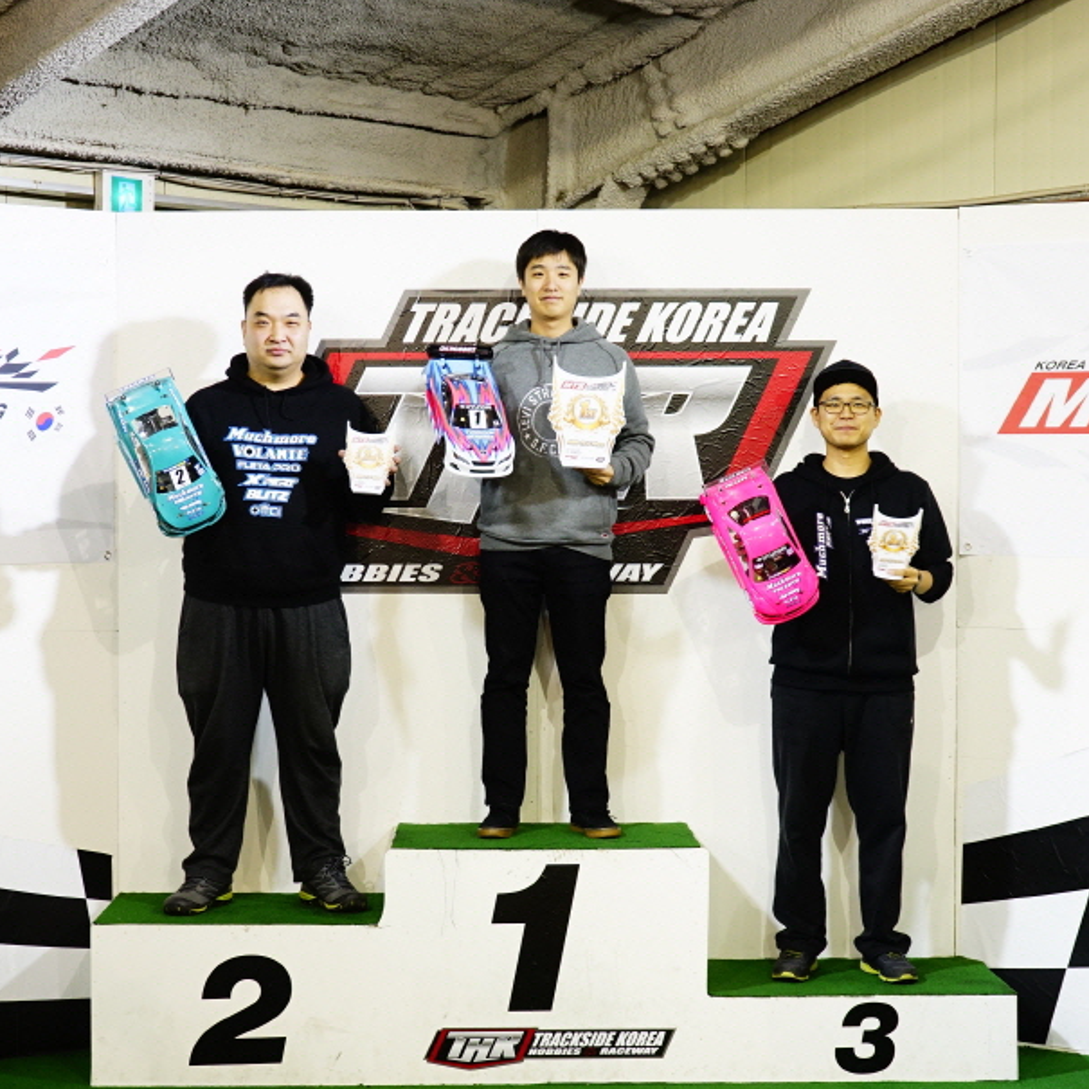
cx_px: 473
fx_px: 2491
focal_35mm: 70
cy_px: 563
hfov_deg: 24.6
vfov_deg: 24.7
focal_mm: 52
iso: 1250
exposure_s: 1/50
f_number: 5.6
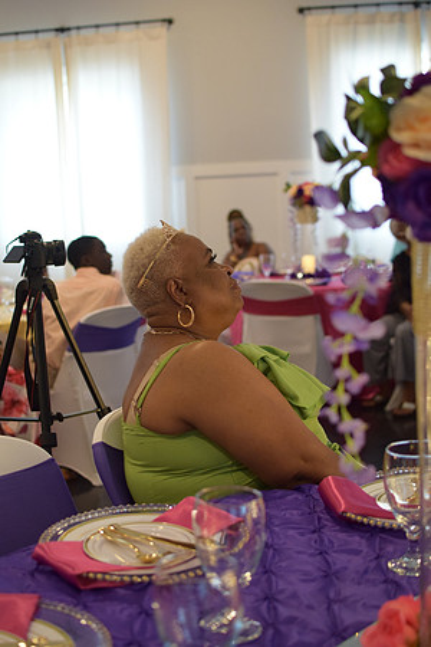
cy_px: 324
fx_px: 943
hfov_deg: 25.8
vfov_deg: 37.9
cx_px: 216
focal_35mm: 52
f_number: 2.8
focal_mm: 35
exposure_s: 1/100
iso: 2000
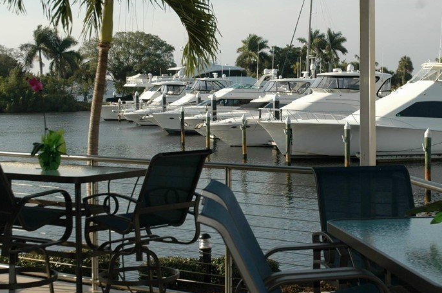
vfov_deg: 18.4
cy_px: 152
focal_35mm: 74
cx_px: 285
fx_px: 905
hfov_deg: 27.3
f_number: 6.3
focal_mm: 31
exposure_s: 1/500
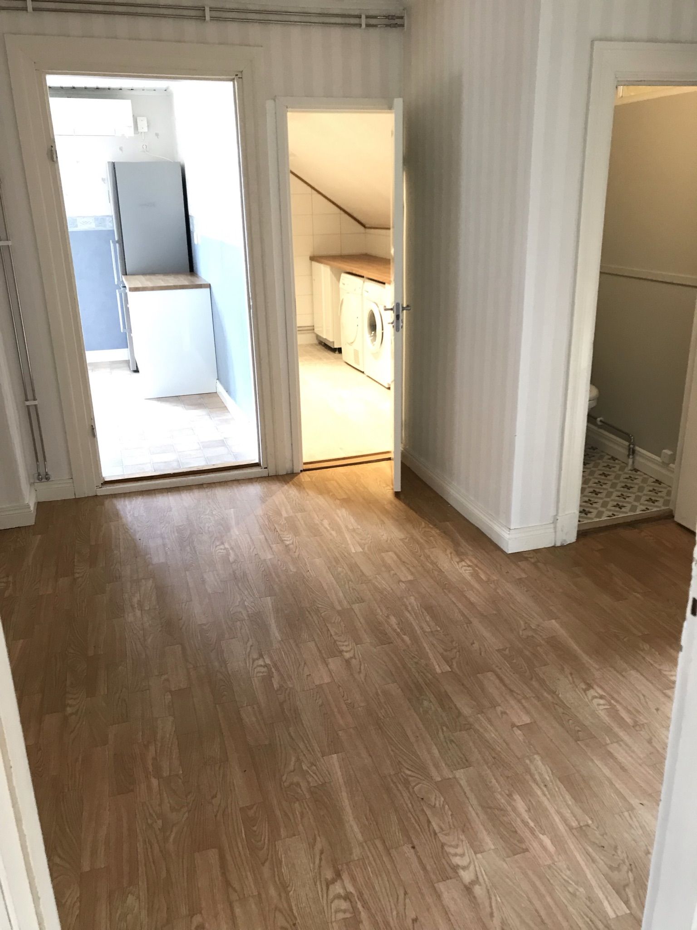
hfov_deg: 49.7
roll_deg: +0.4
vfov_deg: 63.4
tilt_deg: -18.7
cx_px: 348
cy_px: 465
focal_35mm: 28
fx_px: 752
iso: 50
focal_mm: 3.99
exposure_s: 1/17
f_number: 1.8
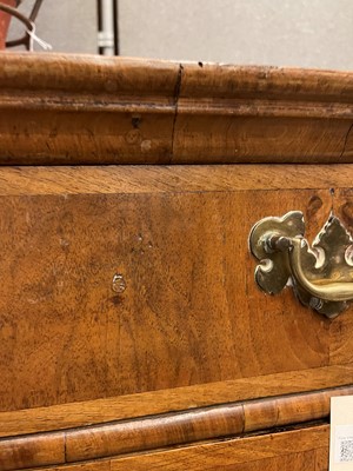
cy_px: 236
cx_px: 176
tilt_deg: -5.3
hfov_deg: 54.9
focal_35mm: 25
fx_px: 340
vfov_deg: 69.4
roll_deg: -0.1
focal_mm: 5.1
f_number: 1.6
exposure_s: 1/33
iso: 640
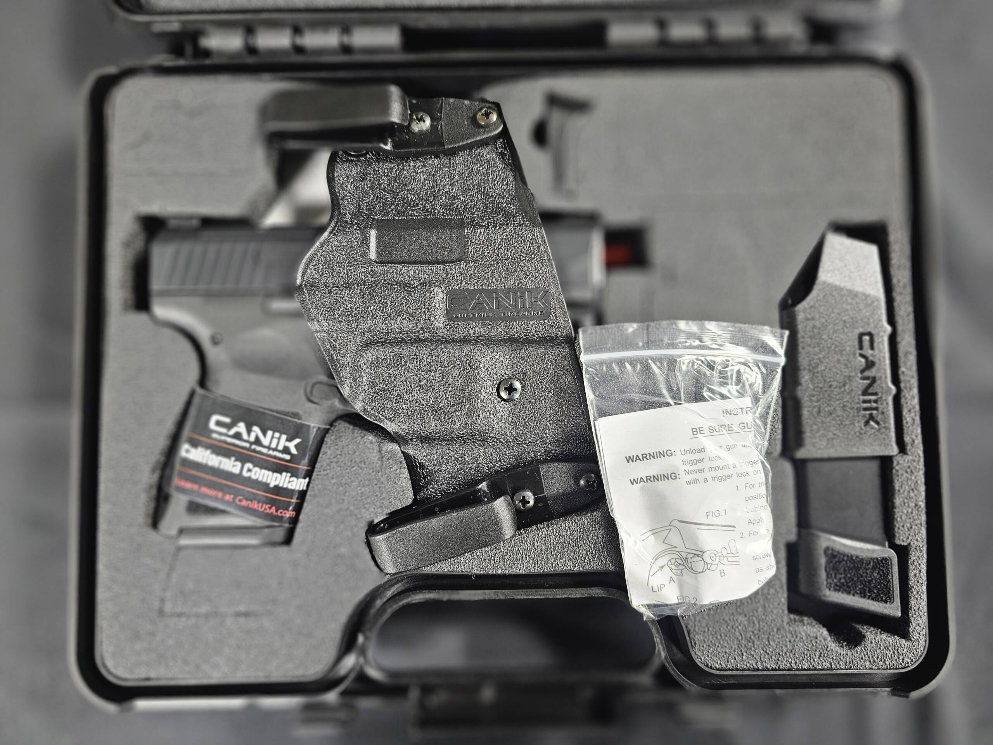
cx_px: 496
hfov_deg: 73.9
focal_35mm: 23
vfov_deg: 58.9
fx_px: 660
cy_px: 372
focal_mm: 6.3
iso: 500
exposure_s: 1/24
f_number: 1.7
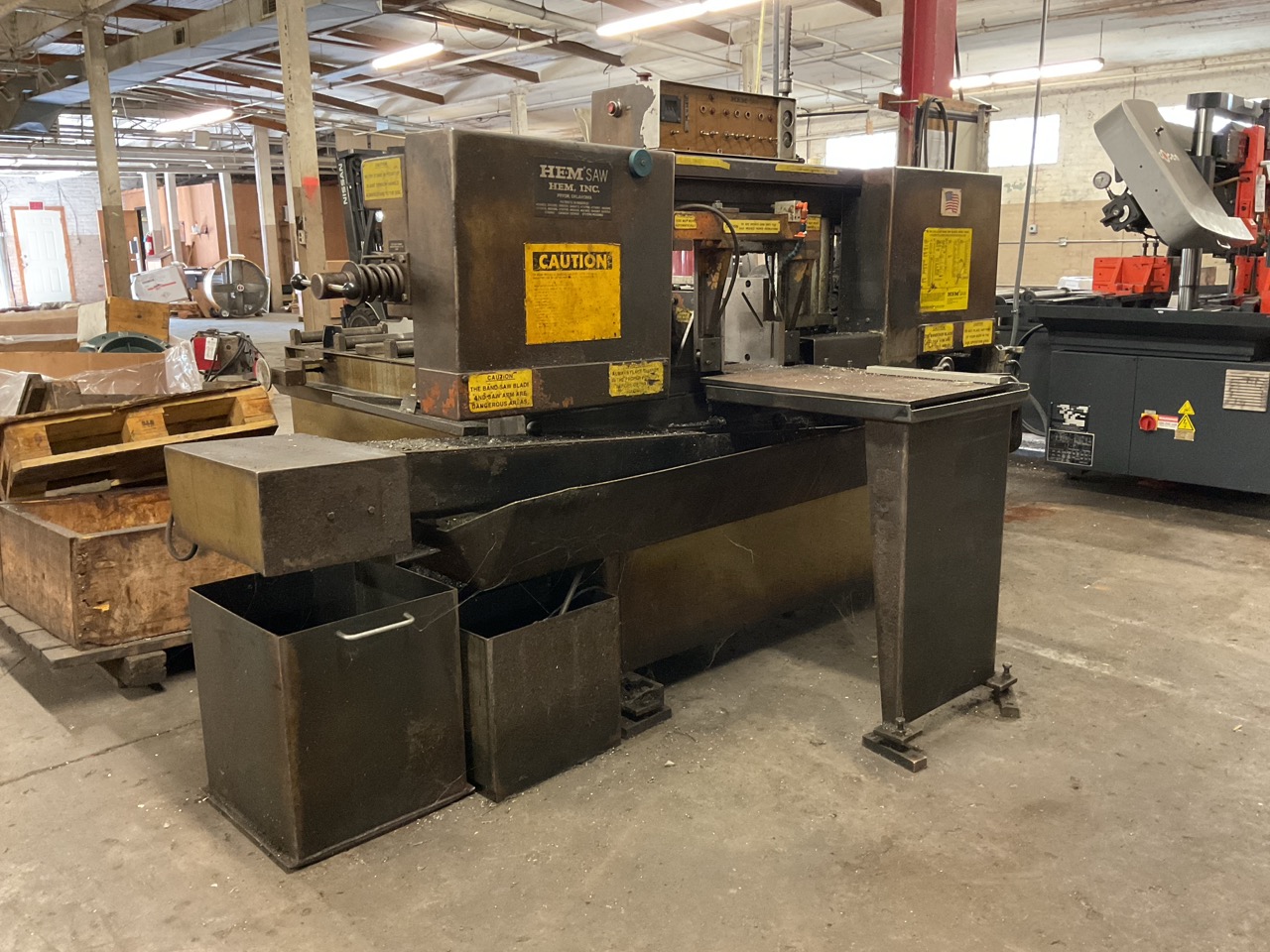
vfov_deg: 48.2
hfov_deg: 61.7
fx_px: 1064
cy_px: 476
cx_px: 635
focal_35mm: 29
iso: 500
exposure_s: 1/30
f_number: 1.8
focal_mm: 3
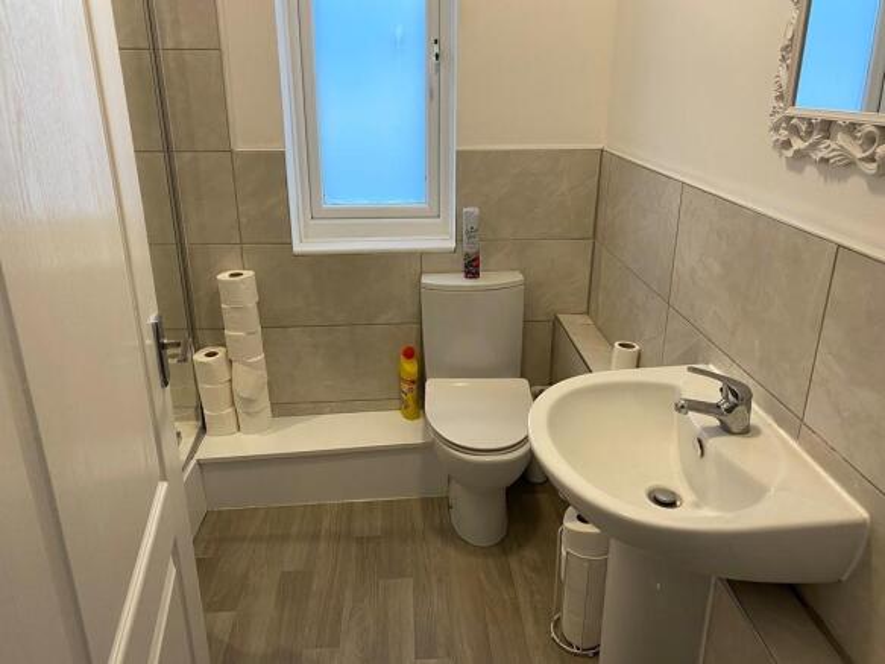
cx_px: 442
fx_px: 665
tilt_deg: -20.1
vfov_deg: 53.0
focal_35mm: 26
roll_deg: +0.6
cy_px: 332
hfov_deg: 67.3
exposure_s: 1/50
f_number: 1.8
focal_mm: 4.25
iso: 80
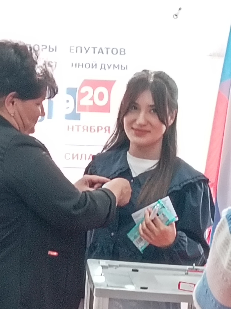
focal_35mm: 185
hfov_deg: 8.0
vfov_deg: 10.7
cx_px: 116
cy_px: 154
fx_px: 1647
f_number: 1.8
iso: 148
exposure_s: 1/33.3
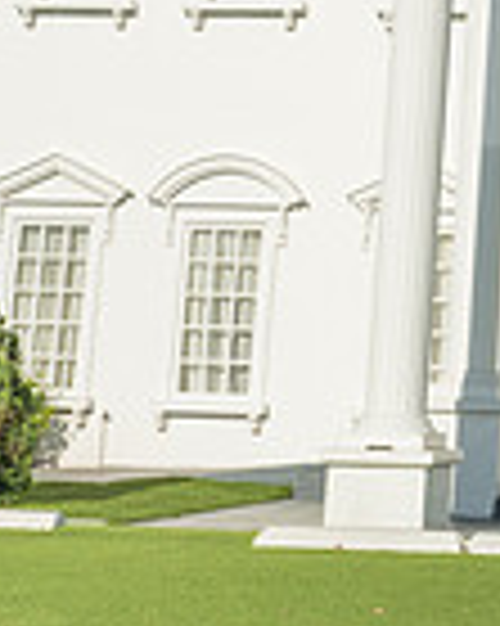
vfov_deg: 18.6
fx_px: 1870
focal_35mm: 101
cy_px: 36
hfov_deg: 14.0
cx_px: 821
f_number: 16
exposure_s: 1/200
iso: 200
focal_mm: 24
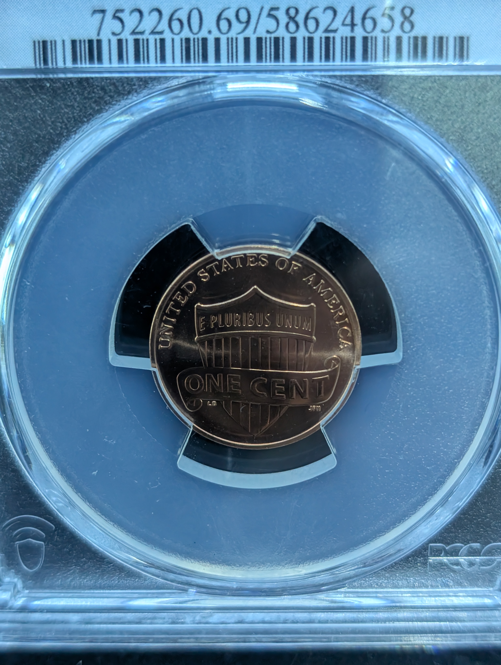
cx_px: 250
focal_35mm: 49
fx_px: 943
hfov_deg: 29.7
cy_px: 332
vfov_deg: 38.9
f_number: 1.68
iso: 346
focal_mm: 6.9
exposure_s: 1/120
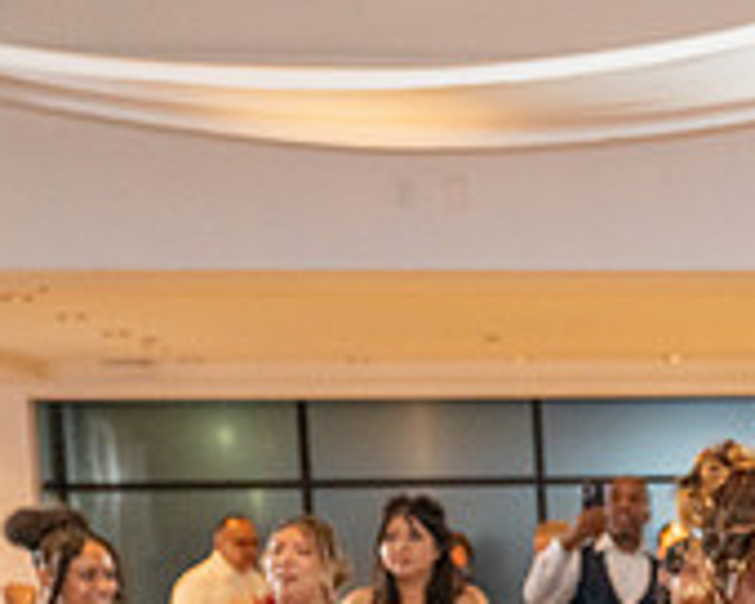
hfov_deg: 16.0
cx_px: 1230
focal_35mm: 107
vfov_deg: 13.8
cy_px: 806
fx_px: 2391
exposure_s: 1/200
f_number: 3.5
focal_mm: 33.5
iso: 2000
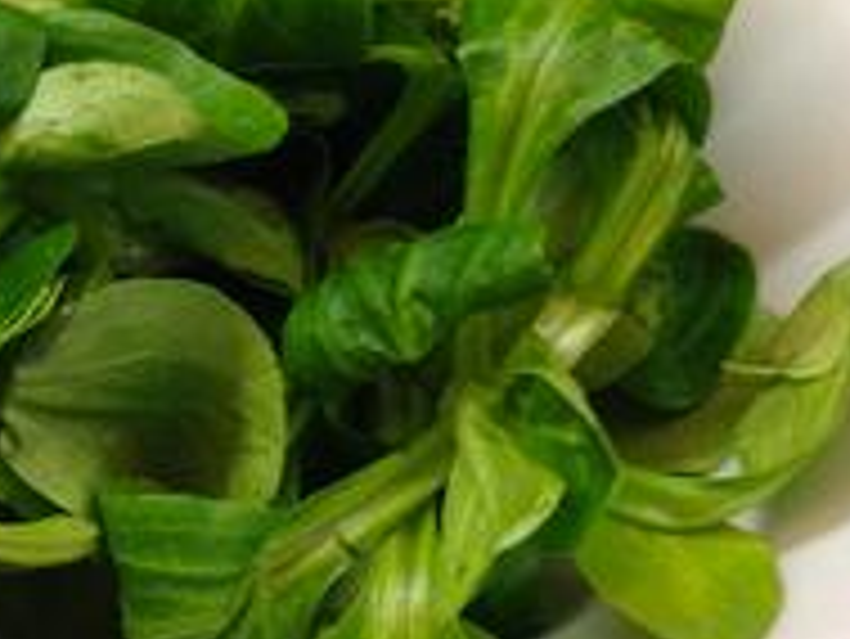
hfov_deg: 20.9
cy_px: 270
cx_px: 108
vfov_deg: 16.1
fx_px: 2261
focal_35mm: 92
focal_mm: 4.12
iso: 64
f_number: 2.4
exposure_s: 1/30
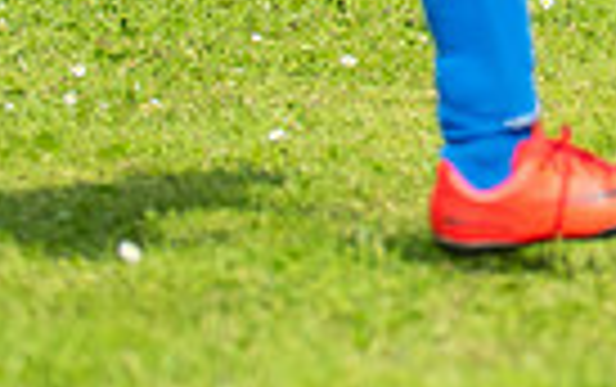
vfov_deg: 2.3
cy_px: -466
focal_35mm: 582
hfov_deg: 3.6
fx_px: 9783
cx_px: 1111
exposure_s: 1/2500
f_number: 3.2
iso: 250
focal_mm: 90
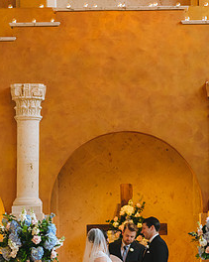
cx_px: 120
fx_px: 1052
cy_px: 207
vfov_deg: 14.1
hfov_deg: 11.3
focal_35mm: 136
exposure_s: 1/200
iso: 2500
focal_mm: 85
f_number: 2
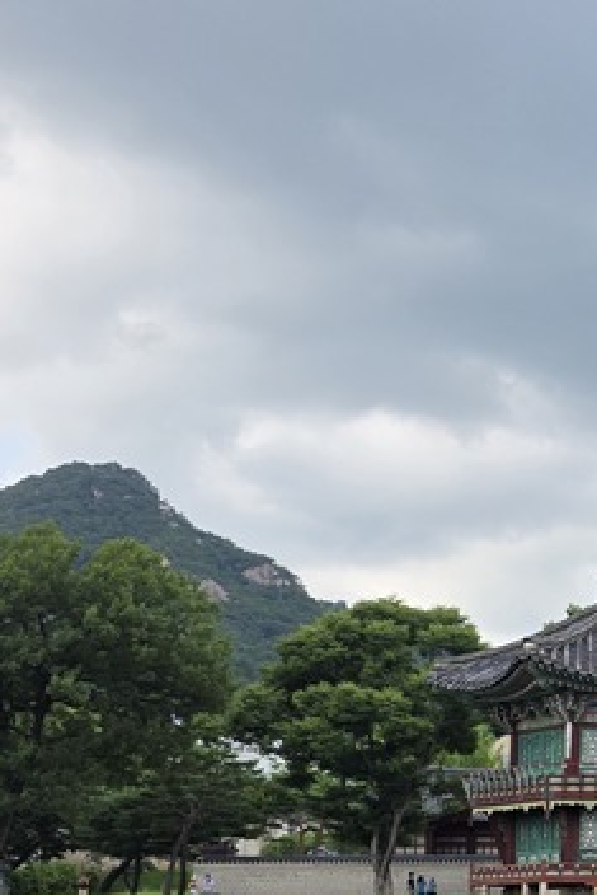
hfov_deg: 17.3
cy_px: 750
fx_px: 1690
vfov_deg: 28.8
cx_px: 983
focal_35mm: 68
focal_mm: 6.3
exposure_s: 1/2321
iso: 80
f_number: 1.7
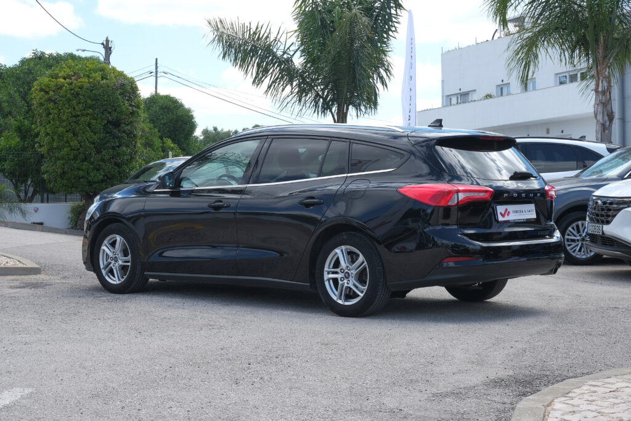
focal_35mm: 68
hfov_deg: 29.7
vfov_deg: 20.0
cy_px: 210
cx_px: 316
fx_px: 1192
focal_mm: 45
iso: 250
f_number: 9
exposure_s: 1/180
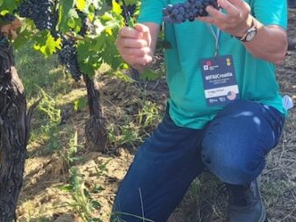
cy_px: 26
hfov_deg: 32.1
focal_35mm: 60
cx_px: 168
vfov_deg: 23.8
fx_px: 513
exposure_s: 1/750
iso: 40
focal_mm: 5.4
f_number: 1.8
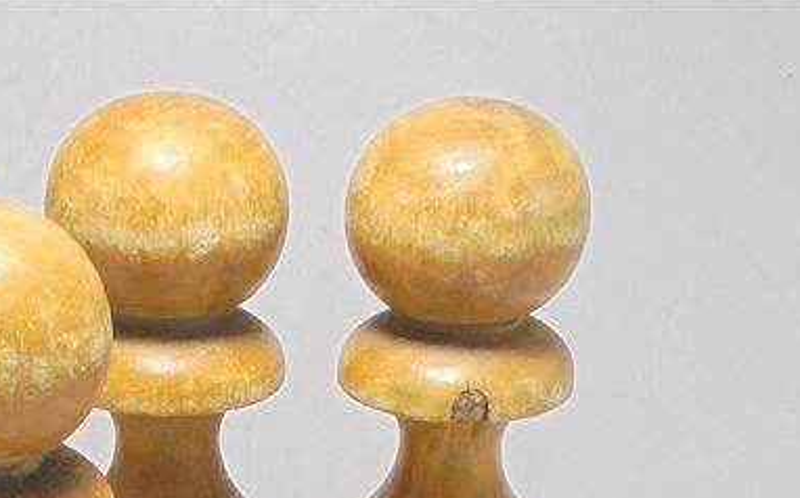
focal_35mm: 85
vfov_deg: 13.5
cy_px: 937
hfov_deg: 24.2
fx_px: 1852
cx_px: 213
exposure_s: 1/40
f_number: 4
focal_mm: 6.1
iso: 100
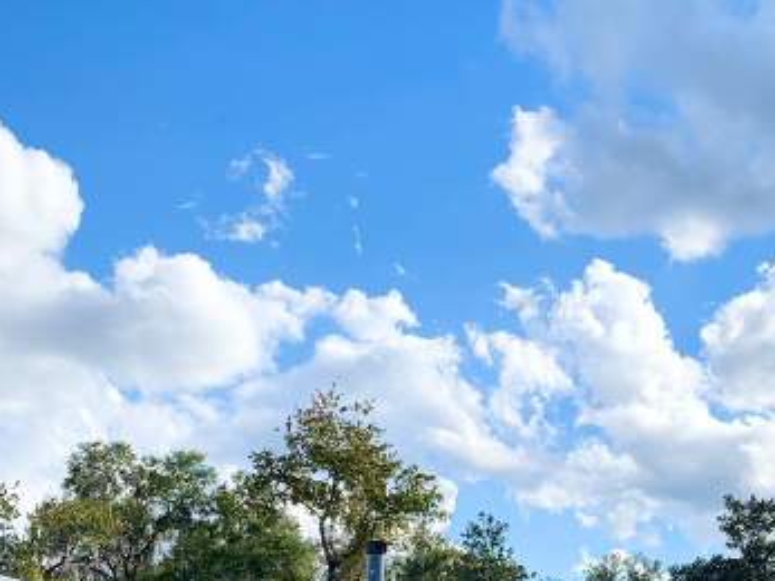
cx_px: 529
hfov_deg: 31.9
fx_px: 1343
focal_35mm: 60
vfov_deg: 23.5
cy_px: 561
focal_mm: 4.25
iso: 25
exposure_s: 1/2681
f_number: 1.8
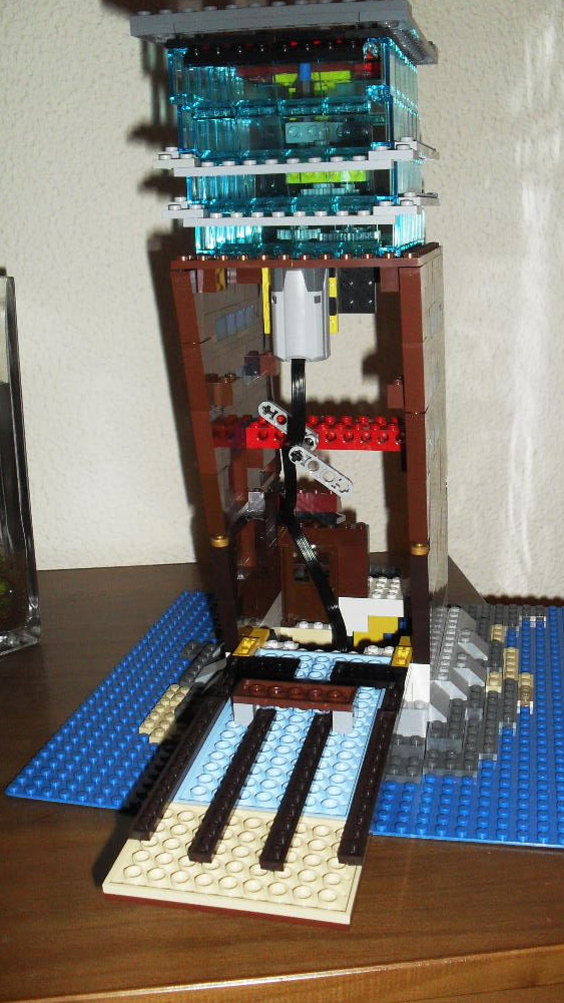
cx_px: 330
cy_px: 493
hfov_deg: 30.4
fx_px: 1037
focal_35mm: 39
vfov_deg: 51.6
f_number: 3.2
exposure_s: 1/45
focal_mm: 6.3
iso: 200
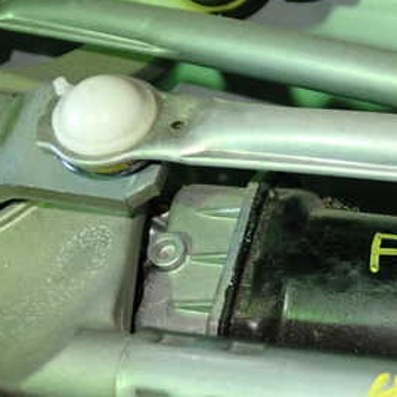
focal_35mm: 75
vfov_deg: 22.9
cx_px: 269
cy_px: 280
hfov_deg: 22.9
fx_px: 973
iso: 400
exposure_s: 1/40
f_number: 2.7
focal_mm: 6.83
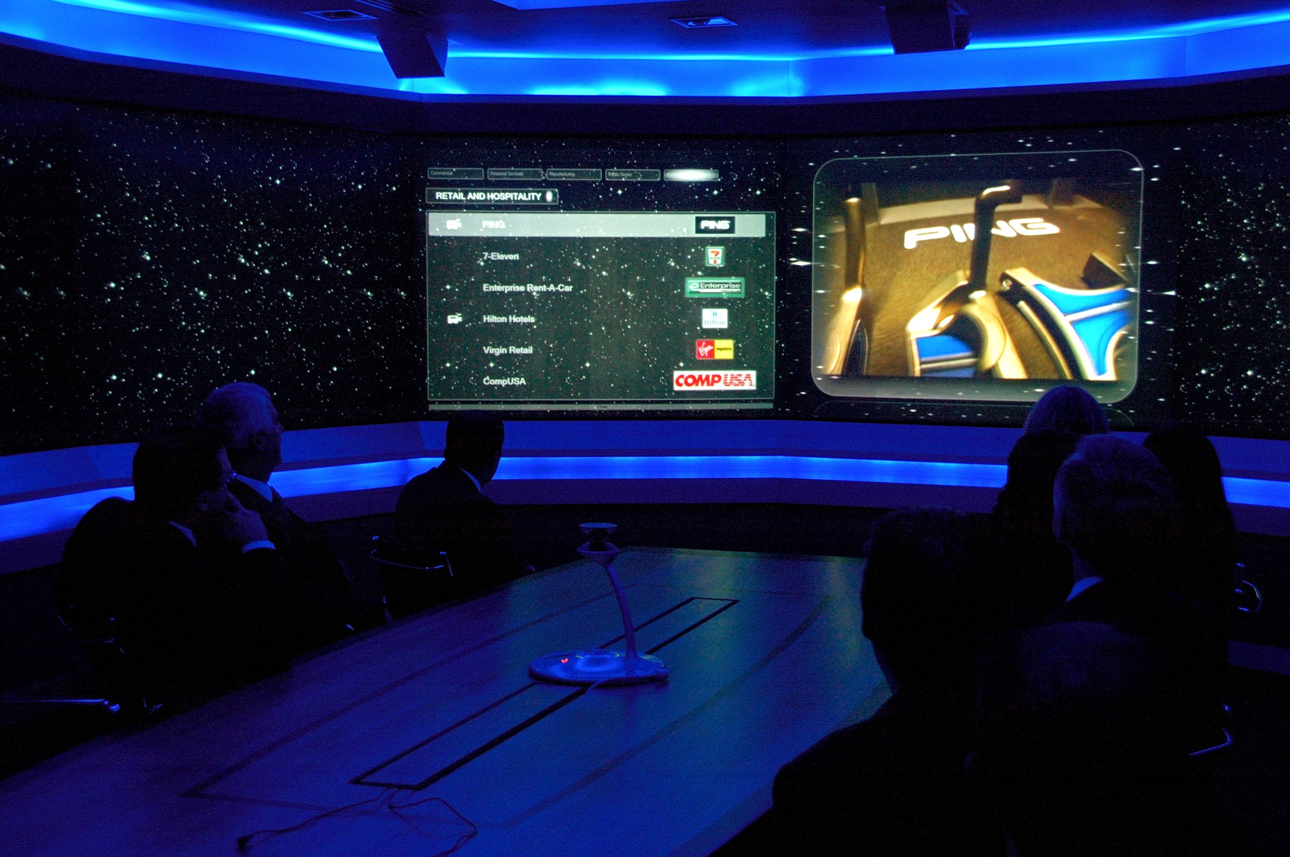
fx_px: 1718
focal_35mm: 48
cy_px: 428
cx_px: 645
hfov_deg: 41.2
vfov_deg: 28.0
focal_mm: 32
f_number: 4.2
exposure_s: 1/30
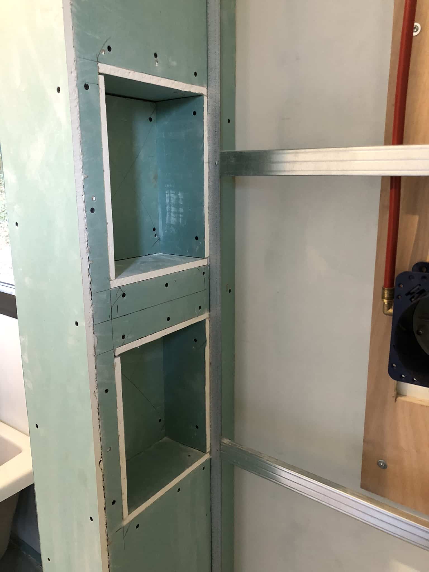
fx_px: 463
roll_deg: +0.1
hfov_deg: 49.7
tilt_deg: -12.9
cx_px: 214
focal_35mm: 28
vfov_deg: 63.4
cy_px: 286
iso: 100
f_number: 1.8
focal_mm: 3.99
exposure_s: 1/14
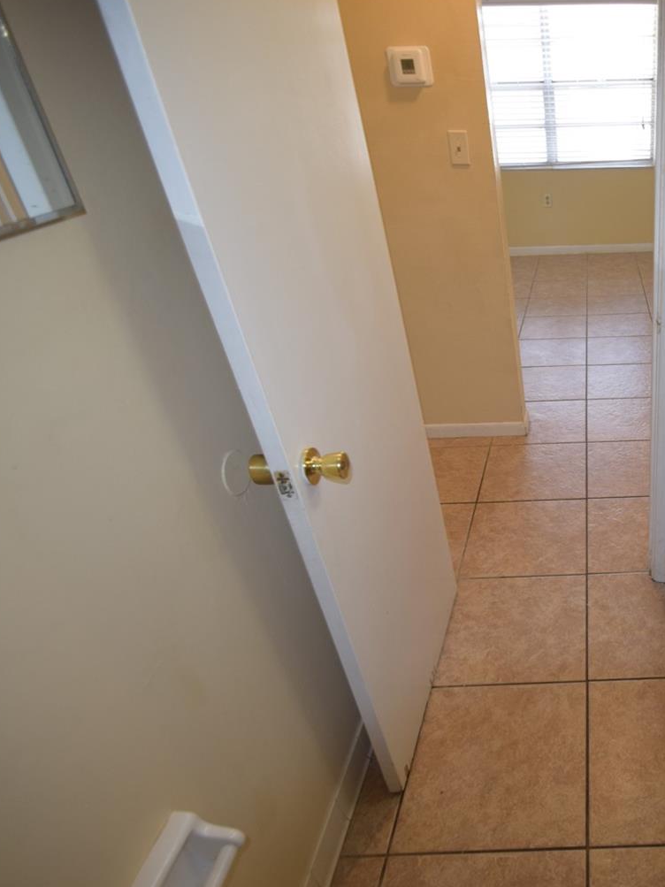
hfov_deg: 51.4
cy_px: 460
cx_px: 609
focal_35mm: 23
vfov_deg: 73.9
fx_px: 589
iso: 500
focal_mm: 10
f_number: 3.5
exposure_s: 1/60
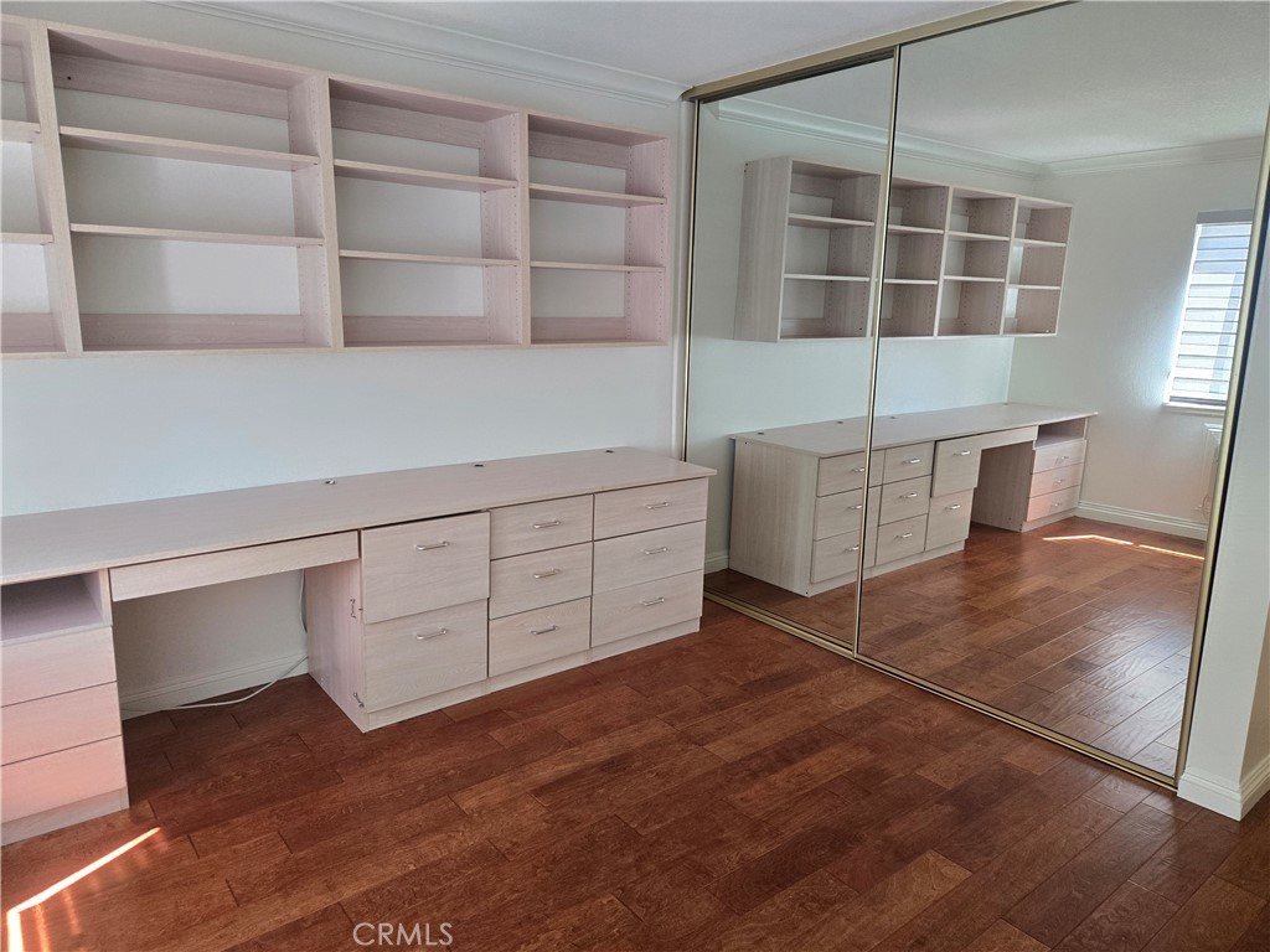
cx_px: 635
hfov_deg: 73.9
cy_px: 476
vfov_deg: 58.9
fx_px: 844
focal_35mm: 23
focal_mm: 5.4
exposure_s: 1/120
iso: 250
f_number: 1.8
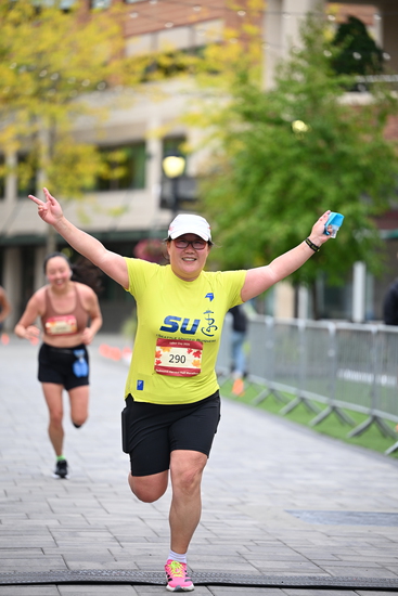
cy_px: 298
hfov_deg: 9.8
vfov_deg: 14.6
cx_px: 199
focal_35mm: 140
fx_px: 2320
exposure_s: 1/1600
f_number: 2.8
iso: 640
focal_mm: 140
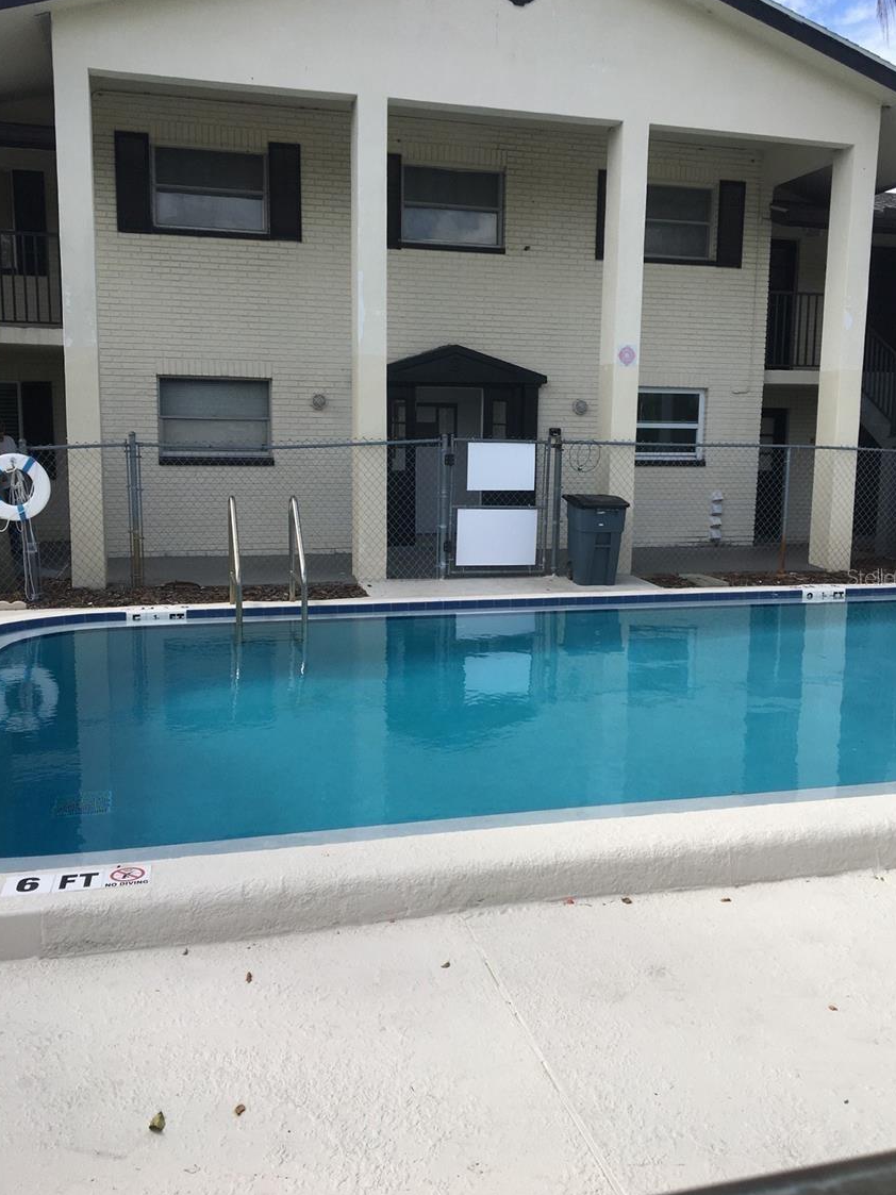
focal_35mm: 31
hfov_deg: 45.4
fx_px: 1070
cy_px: 577
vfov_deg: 58.3
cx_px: 468
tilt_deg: -7.4
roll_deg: -2.3
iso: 25
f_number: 2.2
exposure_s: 1/1261
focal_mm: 4.15
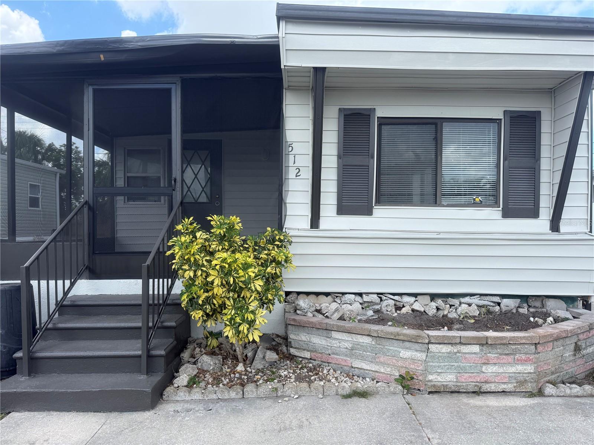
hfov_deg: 71.6
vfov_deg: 56.8
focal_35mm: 24
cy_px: 222
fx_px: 412
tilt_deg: +0.1
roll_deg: +0.5
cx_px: 297
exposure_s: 1/1770
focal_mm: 6.76
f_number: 1.78
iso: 80
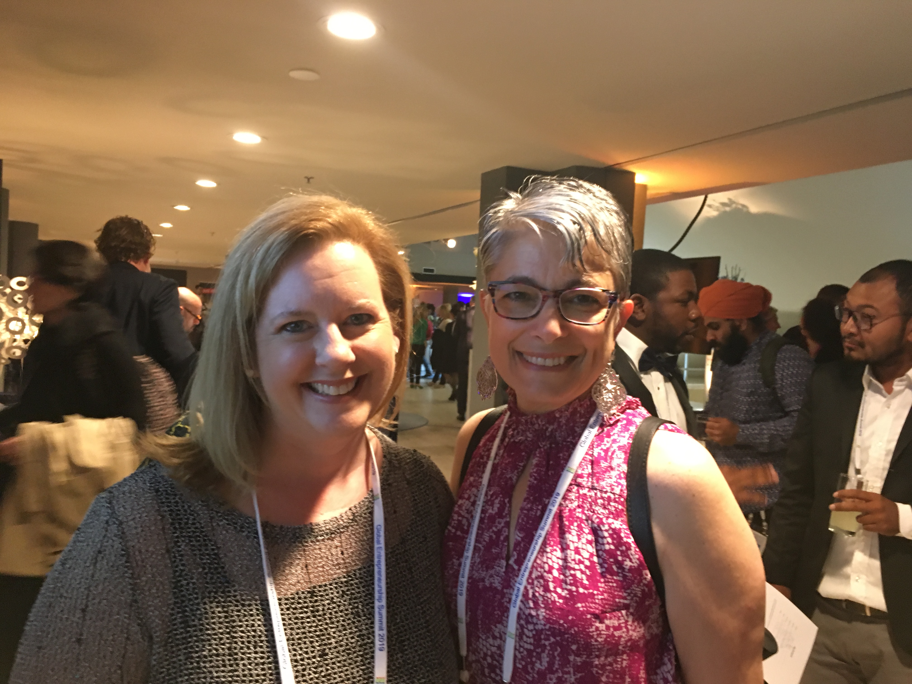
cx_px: 456
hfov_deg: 61.7
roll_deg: -2.9
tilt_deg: -2.4
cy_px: 342
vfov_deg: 48.2
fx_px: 764
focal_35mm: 29
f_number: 2.2
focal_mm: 4.15
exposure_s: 1/20
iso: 200
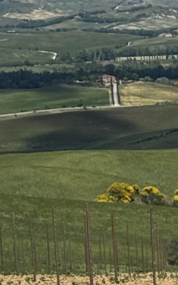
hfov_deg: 6.1
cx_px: 398
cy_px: 345
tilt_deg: -12.2
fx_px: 1607
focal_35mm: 207
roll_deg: +1.2
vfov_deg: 10.0
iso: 64
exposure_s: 1/7092
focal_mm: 6.76
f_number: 1.78
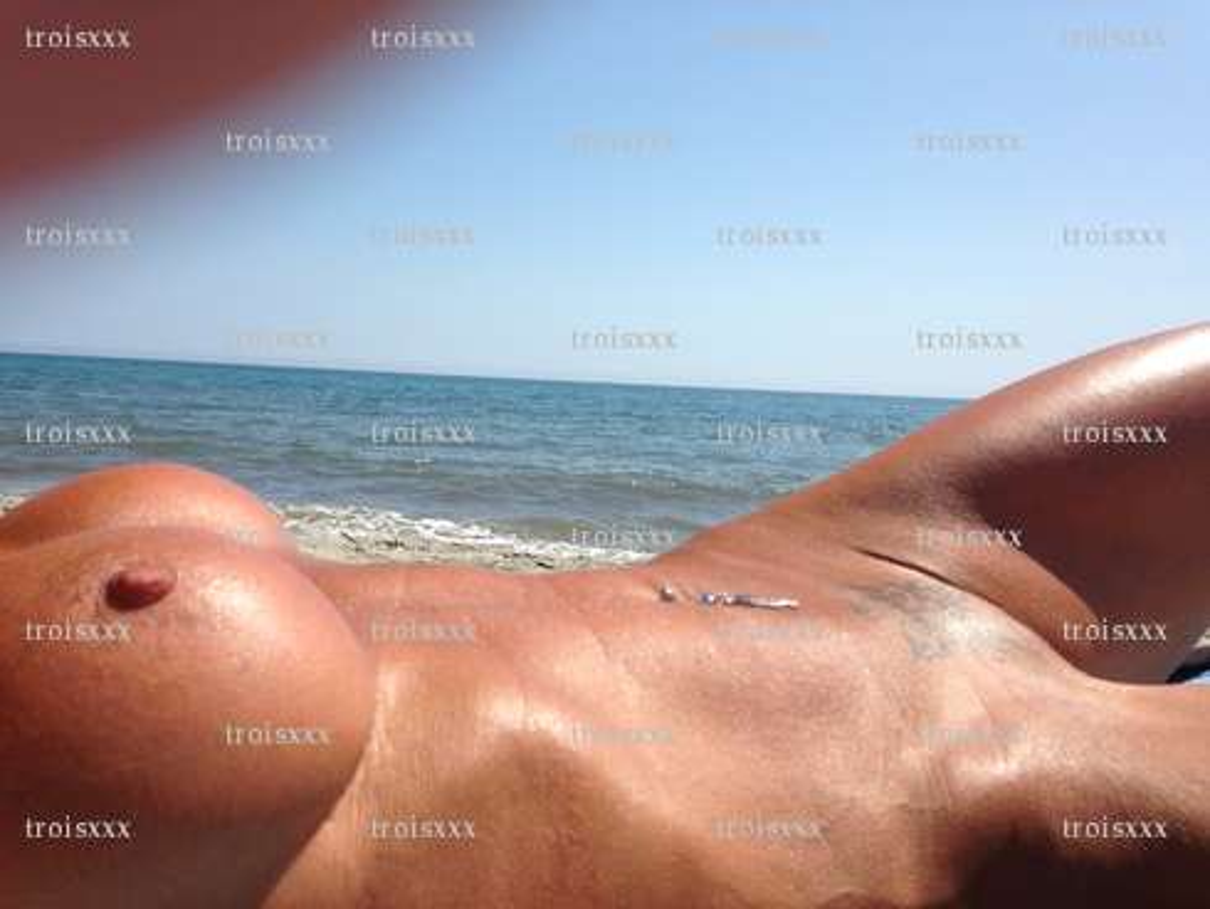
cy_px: 454
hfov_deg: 55.3
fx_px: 1154
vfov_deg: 43.0
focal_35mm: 33
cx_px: 605
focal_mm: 4.13
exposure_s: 1/2169
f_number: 2.4
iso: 50
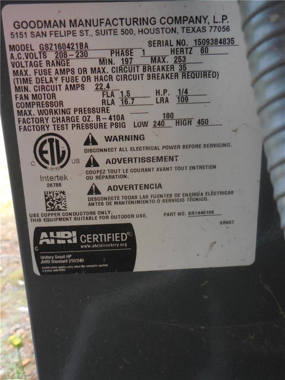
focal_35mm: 39
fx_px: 428
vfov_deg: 47.9
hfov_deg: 36.8
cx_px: 142
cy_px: 190
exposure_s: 1/250
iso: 800
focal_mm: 7
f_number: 3.9
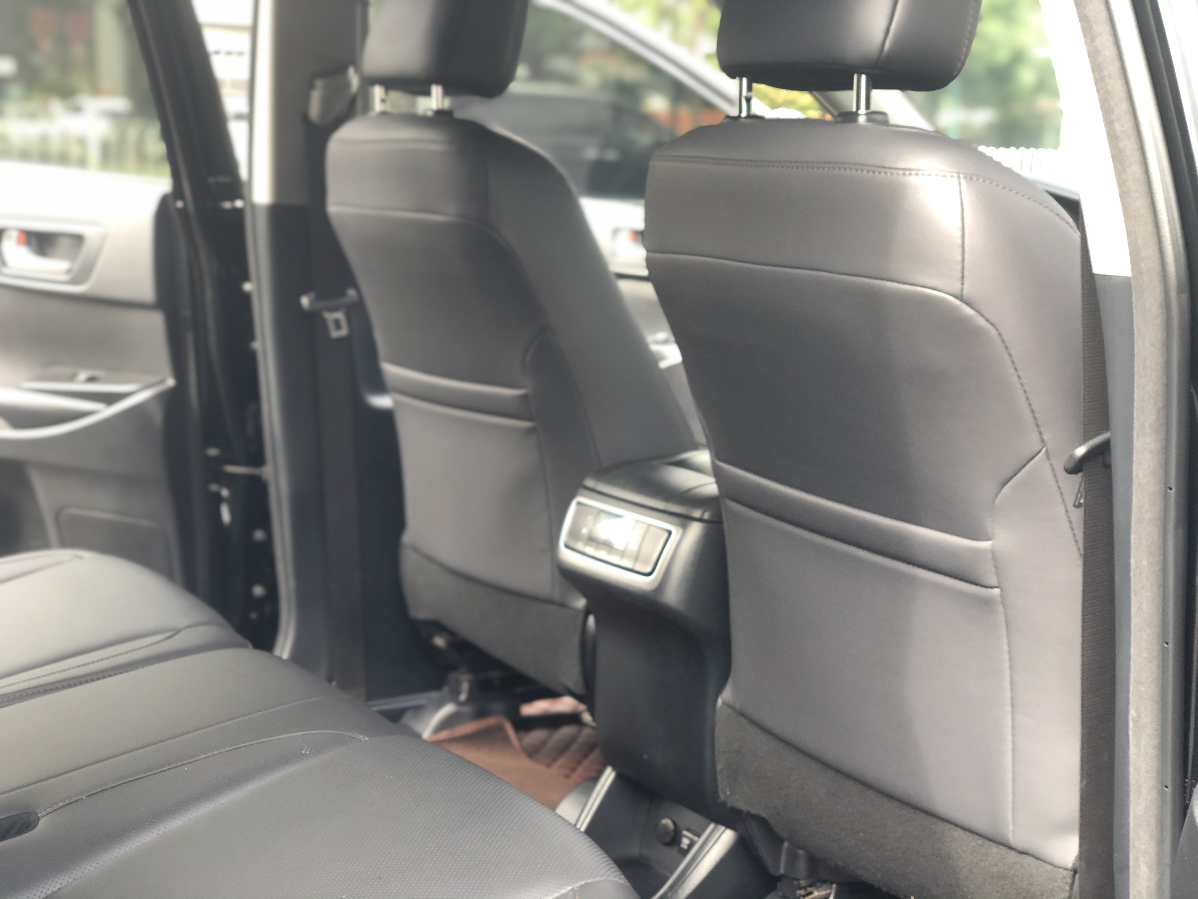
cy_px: 450
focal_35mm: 52
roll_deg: -0.2
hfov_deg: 36.8
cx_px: 599
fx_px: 1800
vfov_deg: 28.0
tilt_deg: -11.4
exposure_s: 1/60
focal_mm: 6
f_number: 2.4
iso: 64
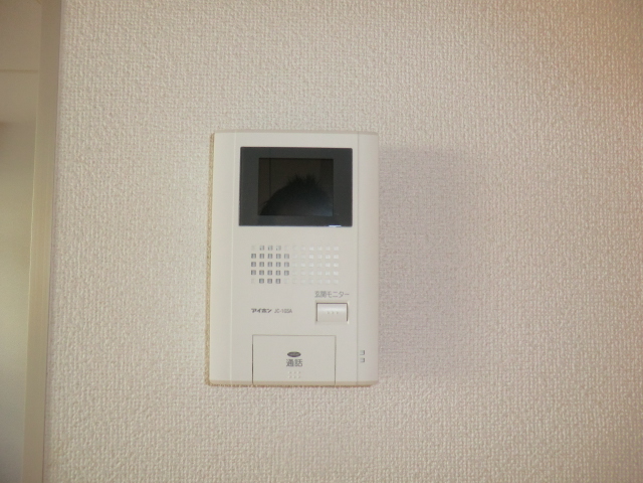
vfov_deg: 56.8
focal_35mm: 24
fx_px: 446
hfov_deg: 71.6
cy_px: 242
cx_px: 322
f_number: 3.2
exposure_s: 1/60
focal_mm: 4.3
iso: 160
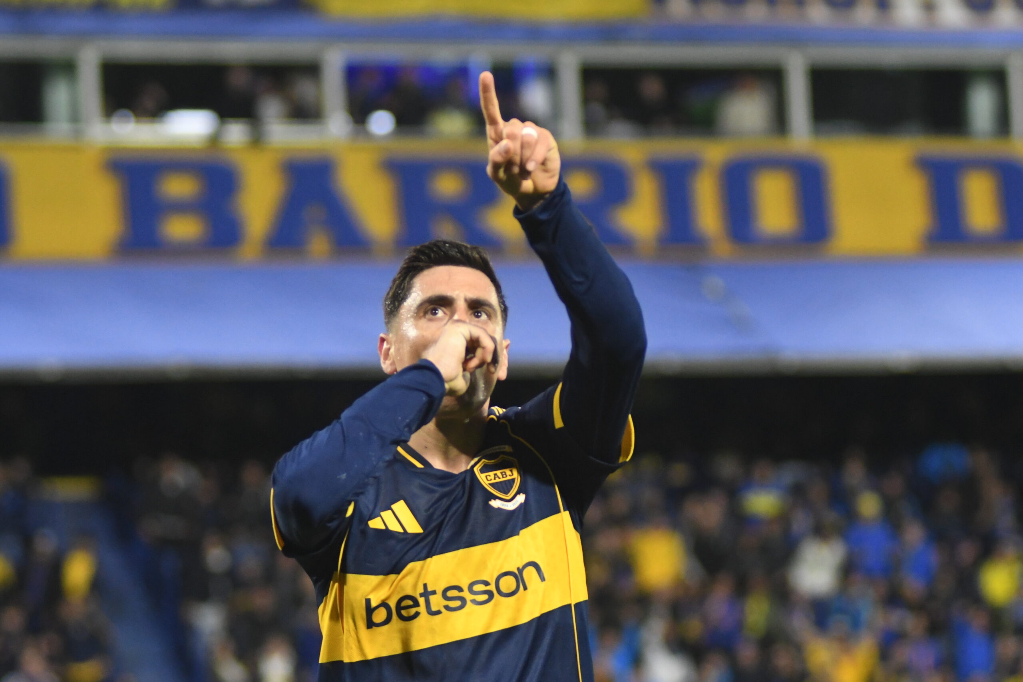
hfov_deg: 8.6
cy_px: 341
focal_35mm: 240
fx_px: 6820
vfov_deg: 5.7
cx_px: 512
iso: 2500
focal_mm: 120
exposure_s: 1/1600
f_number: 2.8
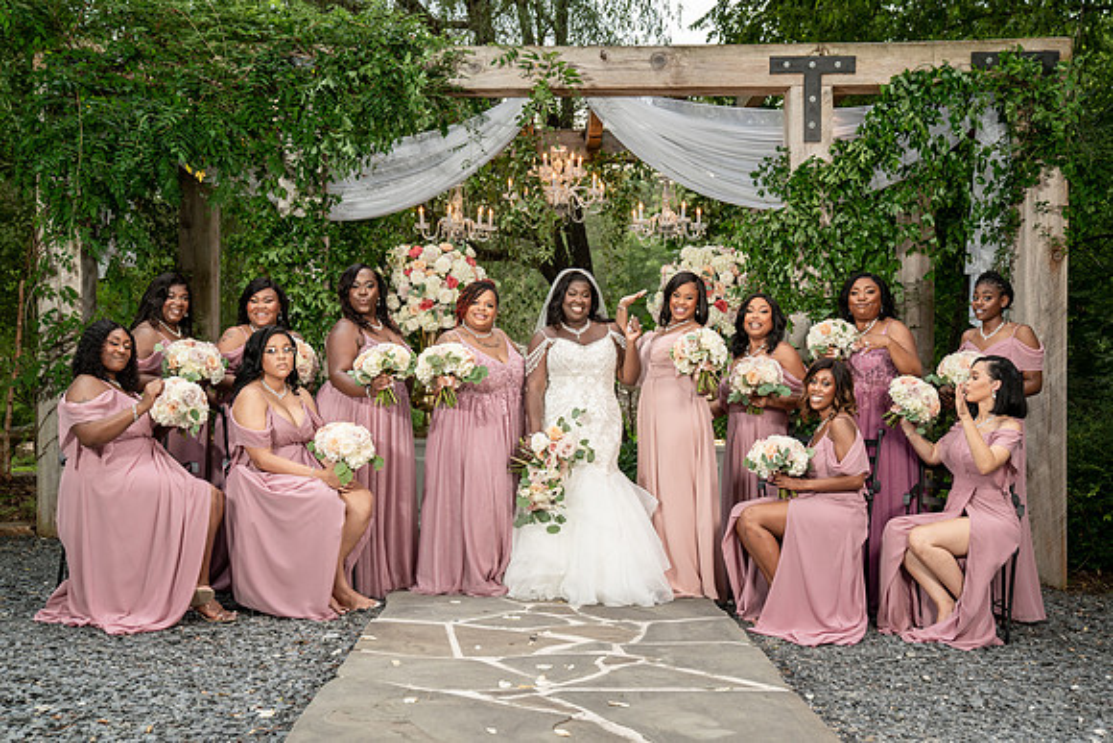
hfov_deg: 46.4
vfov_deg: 32.0
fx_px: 1297
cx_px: 579
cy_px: 385
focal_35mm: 42
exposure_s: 1/200
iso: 640
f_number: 4
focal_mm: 40
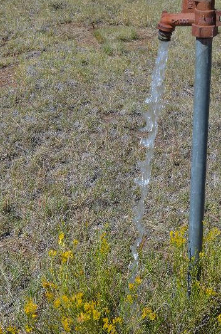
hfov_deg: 18.8
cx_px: 124
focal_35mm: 72
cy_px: 189
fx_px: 666
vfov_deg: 28.1
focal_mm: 32
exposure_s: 1/320
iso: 100
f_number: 9
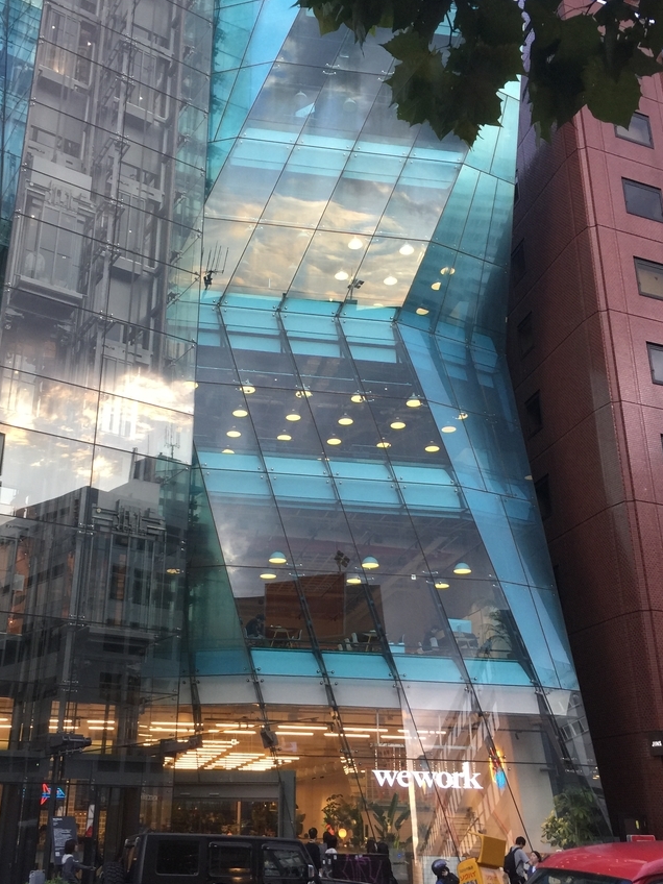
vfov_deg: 52.6
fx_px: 894
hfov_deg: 40.5
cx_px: 267
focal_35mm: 35
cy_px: 449
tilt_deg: +24.4
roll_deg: -1.1
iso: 40
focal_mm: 4.15
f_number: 2.2
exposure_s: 1/40
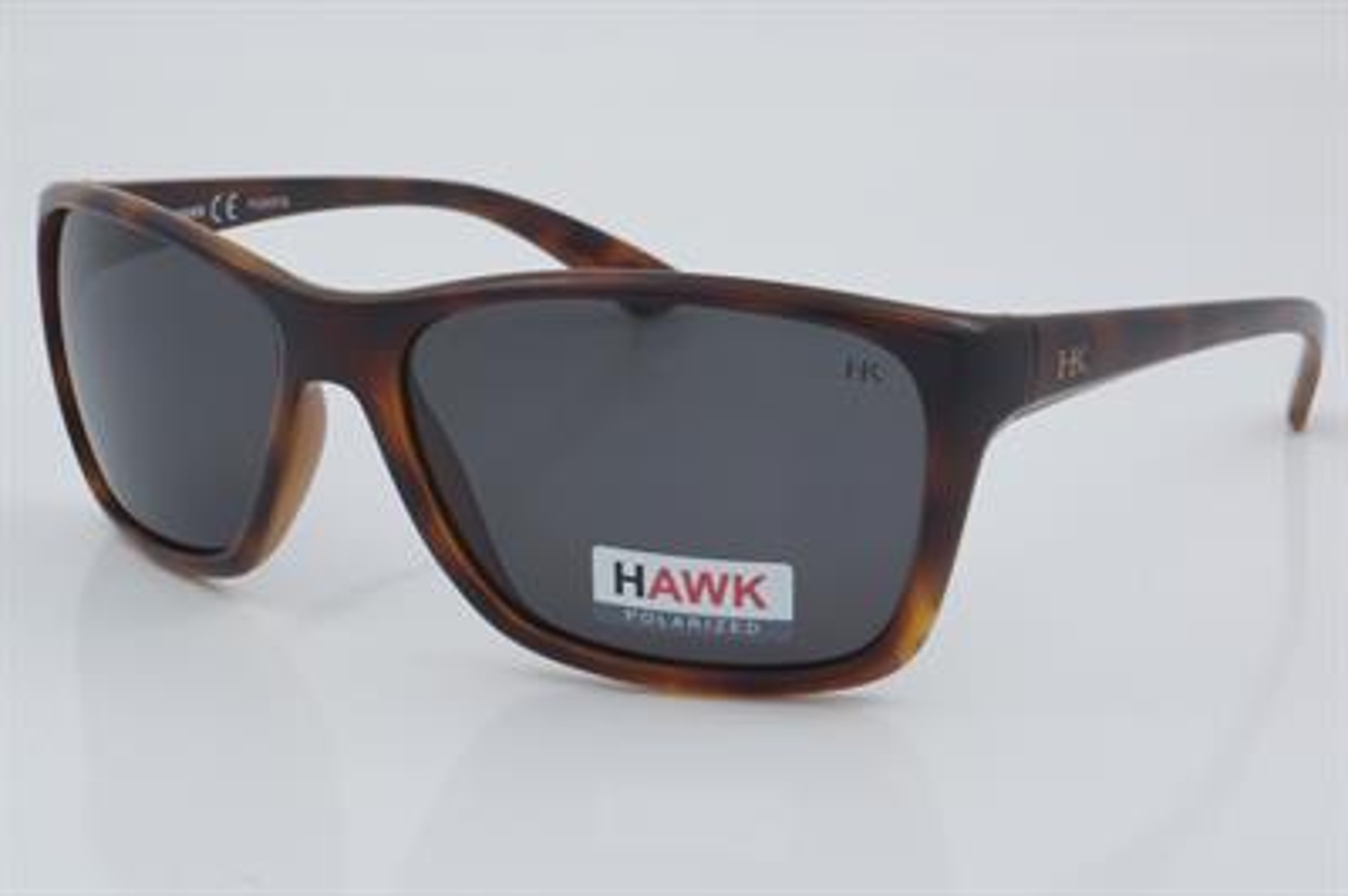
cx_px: 674
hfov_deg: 27.0
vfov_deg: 18.2
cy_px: 448
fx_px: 2806
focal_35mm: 75
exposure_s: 1/4
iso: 100
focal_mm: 50
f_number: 32
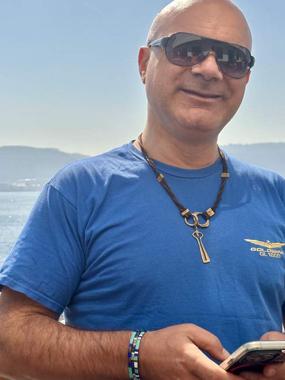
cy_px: 163
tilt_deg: +3.1
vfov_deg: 33.7
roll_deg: -0.7
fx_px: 625
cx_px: 162
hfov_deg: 25.6
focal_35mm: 57
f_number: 1.78
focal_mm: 6.86
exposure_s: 1/5882
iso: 64
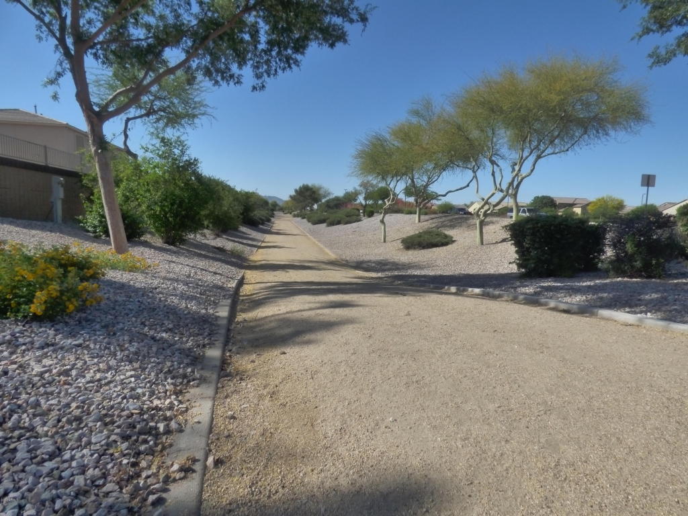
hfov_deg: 81.7
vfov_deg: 66.0
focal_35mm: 20
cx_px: 344
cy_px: 258
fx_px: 398
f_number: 3.5
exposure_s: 1/2000
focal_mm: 3.58
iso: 400
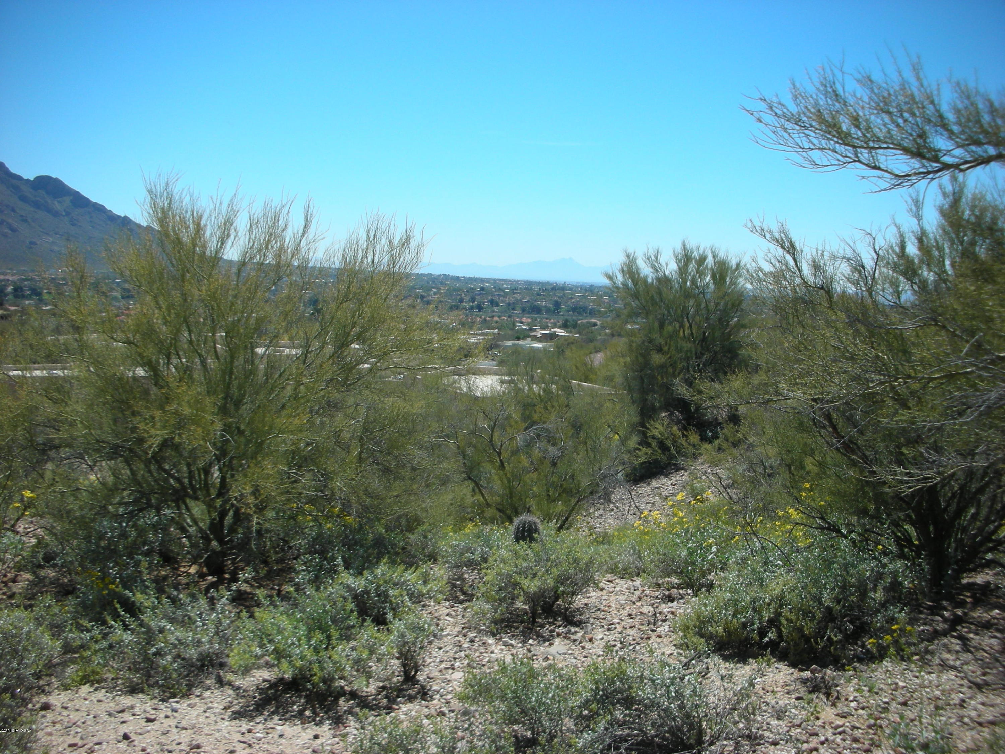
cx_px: 502
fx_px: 1016
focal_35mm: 35
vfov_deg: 40.7
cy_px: 377
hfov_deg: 52.6
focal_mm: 5.8
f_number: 8.5
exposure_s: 1/106
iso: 50
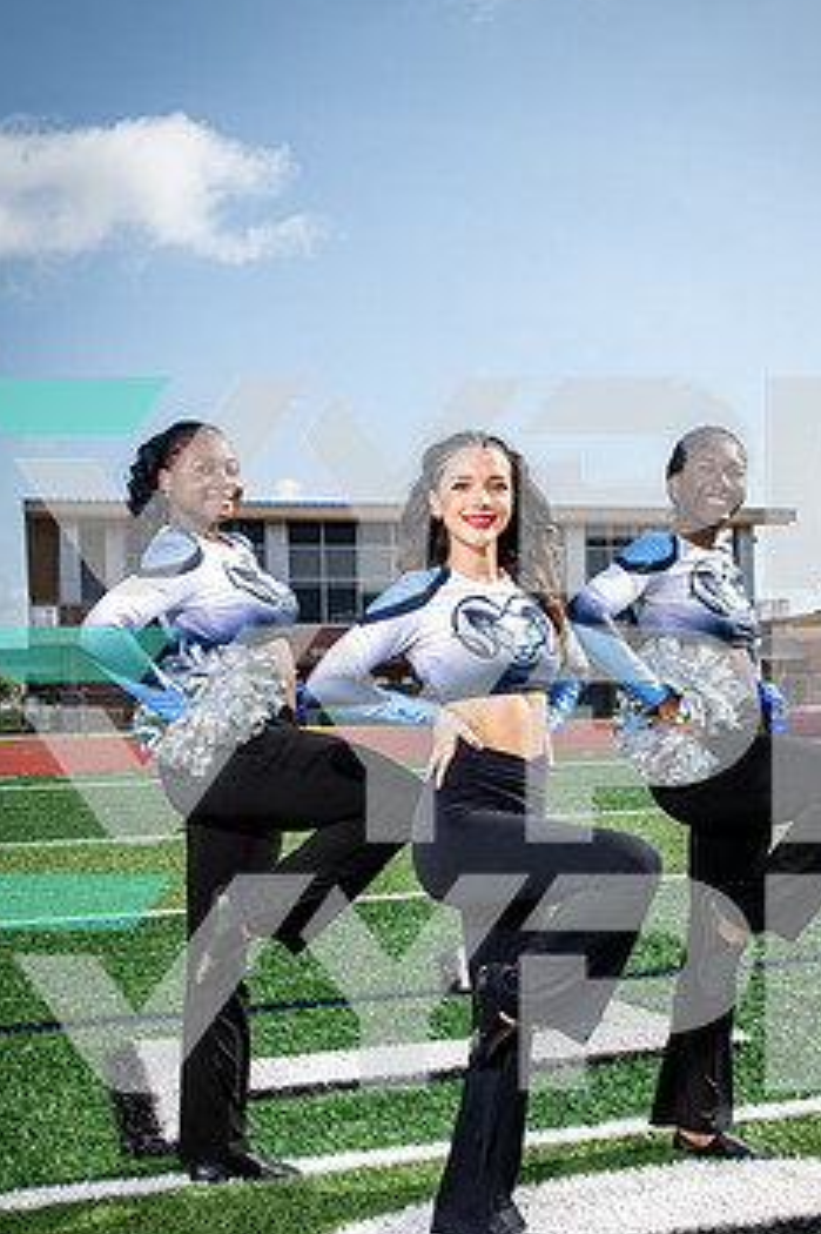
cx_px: 486
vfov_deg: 43.4
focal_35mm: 45
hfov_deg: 29.8
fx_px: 1541
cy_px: 737
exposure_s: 1/400
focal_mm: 35
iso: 125
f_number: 7.1
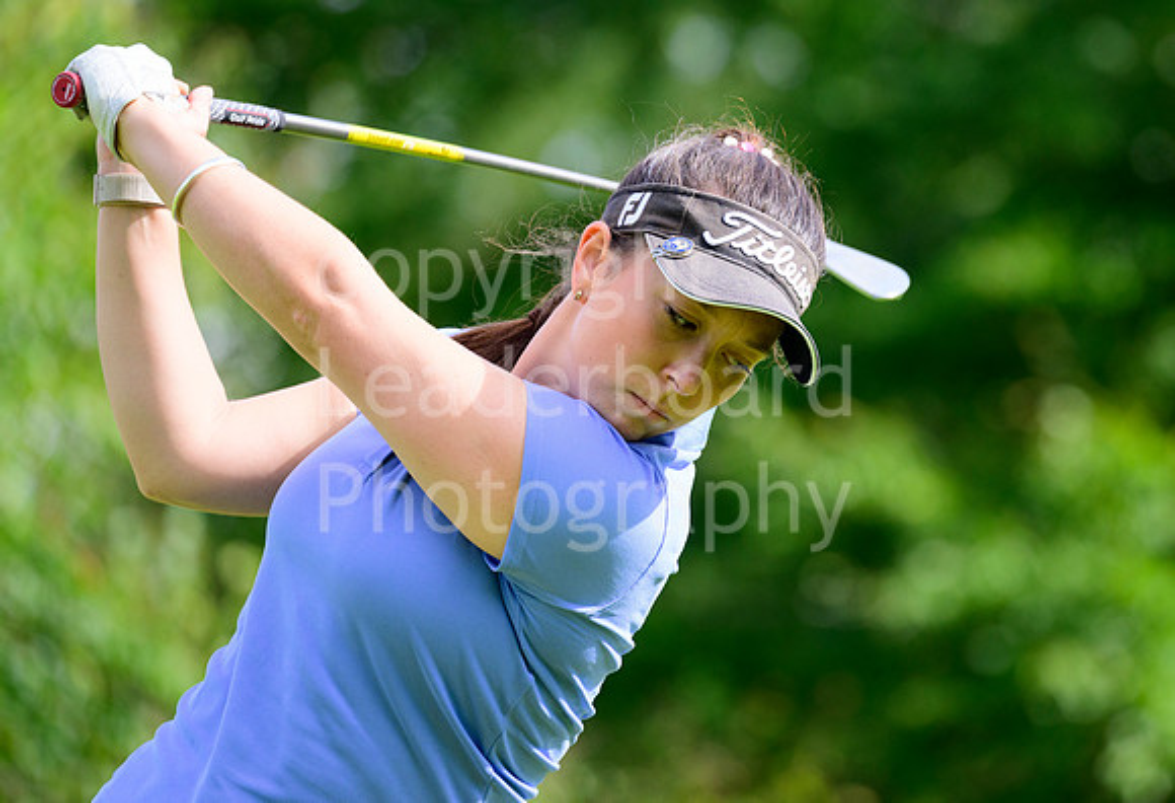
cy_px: 282
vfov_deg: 3.5
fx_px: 12997
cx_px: 780
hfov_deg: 5.2
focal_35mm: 395
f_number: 5.3
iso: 640
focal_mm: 300
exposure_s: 1/1000
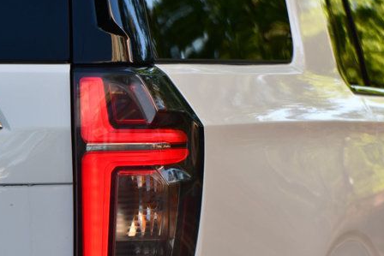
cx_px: 125
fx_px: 2561
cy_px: 179
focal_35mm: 240
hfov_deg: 8.6
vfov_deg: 5.7
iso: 250
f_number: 5.6
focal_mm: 112
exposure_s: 1/250
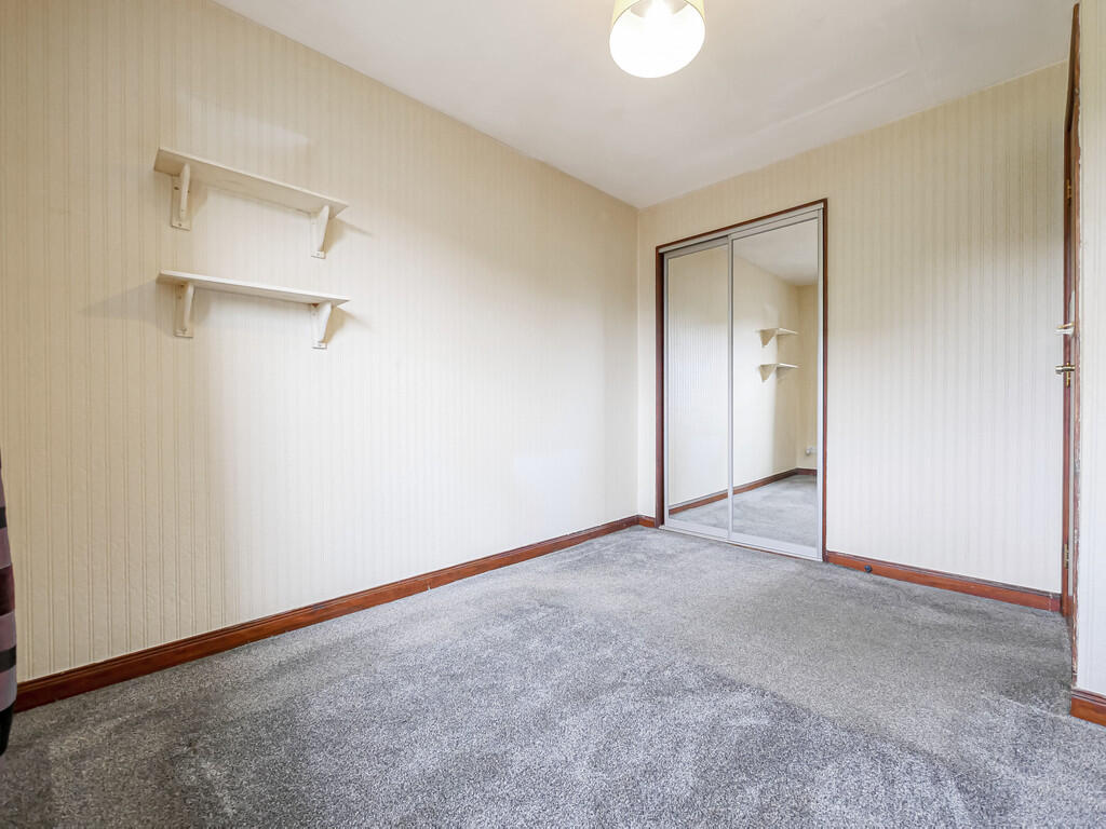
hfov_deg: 102.1
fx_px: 447
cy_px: 414
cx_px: 553
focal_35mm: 14
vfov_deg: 85.7
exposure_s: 1/60
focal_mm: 7
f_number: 4
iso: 1250
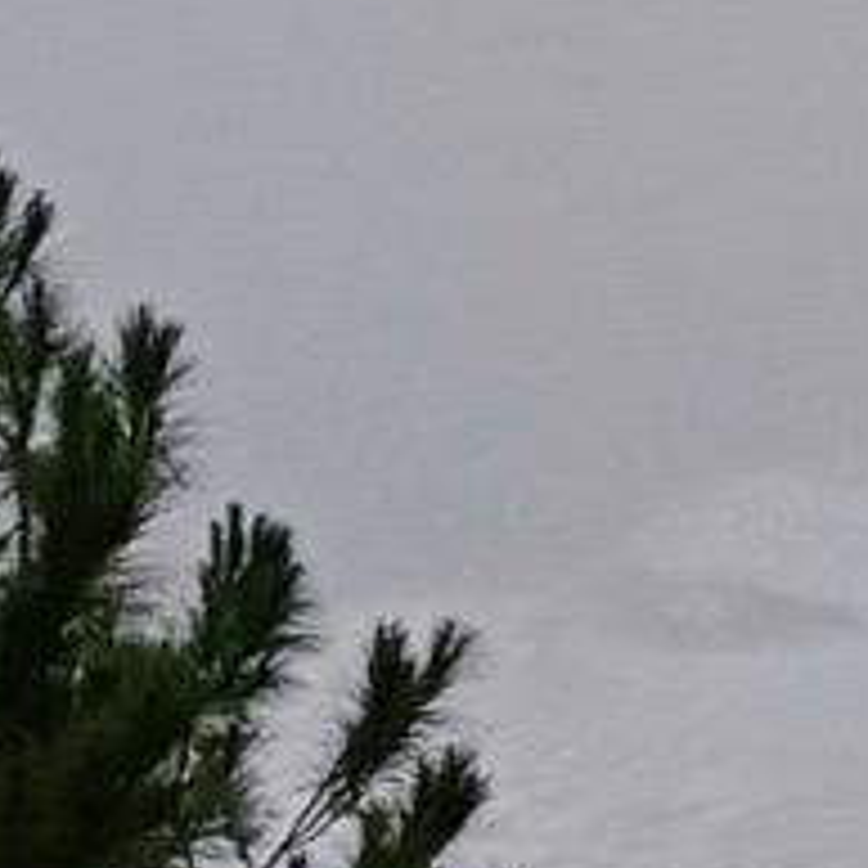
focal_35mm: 205
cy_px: -396
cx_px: 3270
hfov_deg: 6.9
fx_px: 5816
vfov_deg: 8.4
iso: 100
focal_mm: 3.37
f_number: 2.2
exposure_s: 1/356
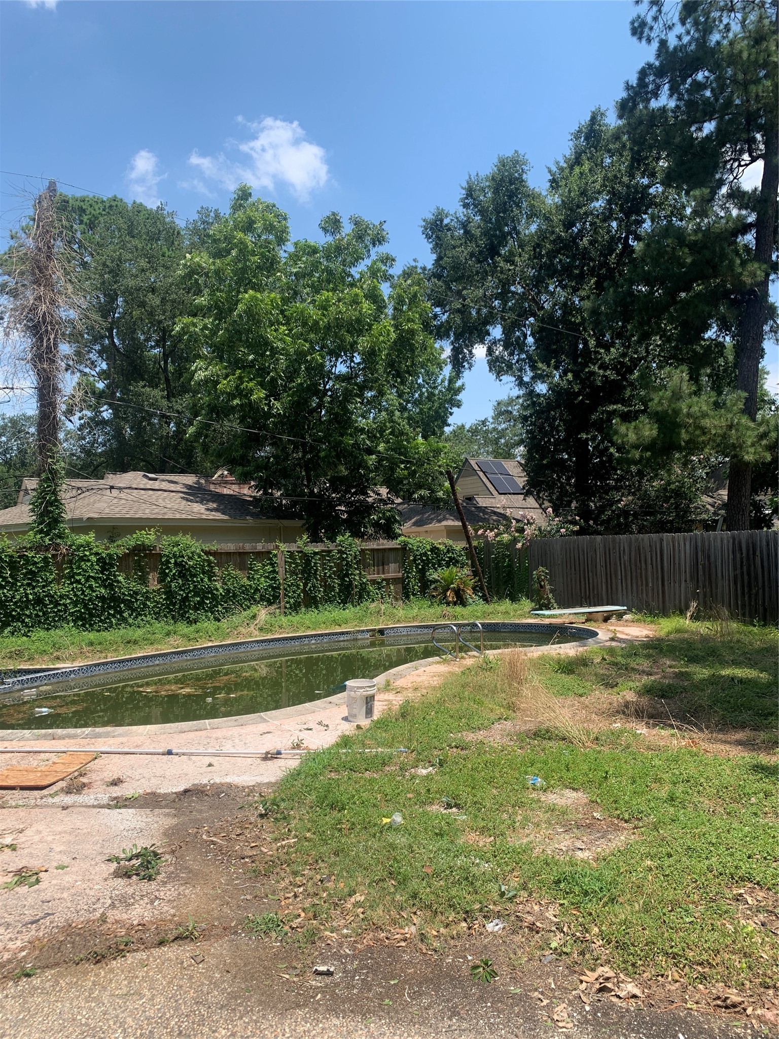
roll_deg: +1.7
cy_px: 520
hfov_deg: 53.1
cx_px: 390
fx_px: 780
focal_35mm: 26
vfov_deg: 67.3
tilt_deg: +2.7
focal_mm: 4.25
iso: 25
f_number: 1.8
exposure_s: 1/1536
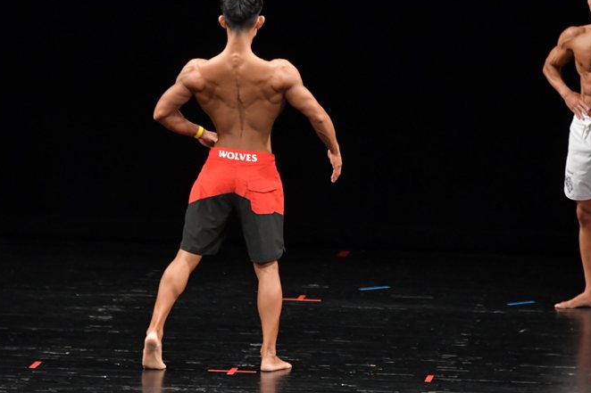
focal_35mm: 316
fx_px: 5186
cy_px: 195
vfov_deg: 4.3
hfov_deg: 6.5
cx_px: 263
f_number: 5.6
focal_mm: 180
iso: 3200
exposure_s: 1/400
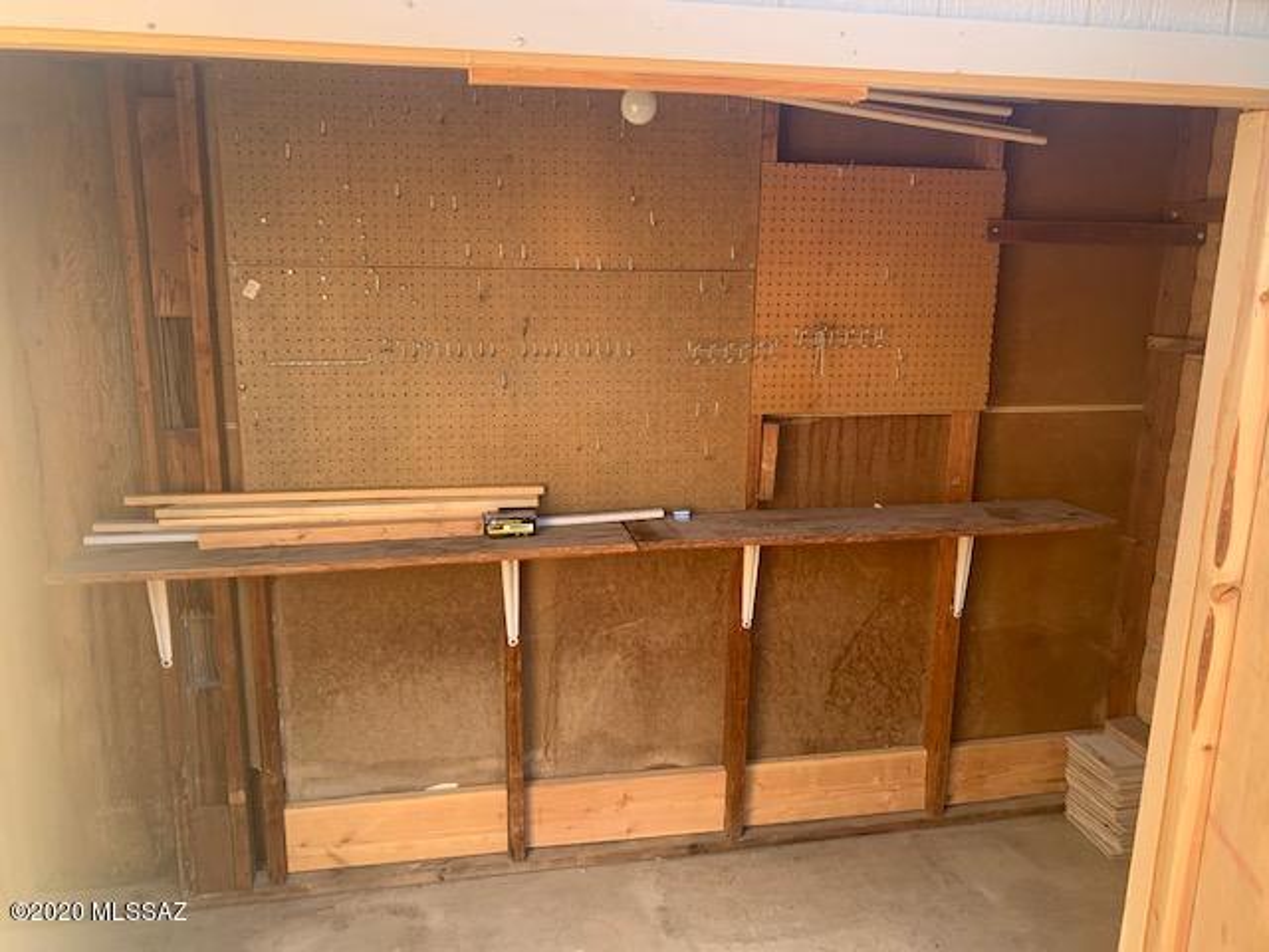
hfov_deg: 67.3
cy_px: 476
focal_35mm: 26
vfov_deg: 53.1
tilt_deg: -10.4
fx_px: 953
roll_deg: -0.8
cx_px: 634
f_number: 1.8
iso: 32
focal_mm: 4.25
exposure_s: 1/122
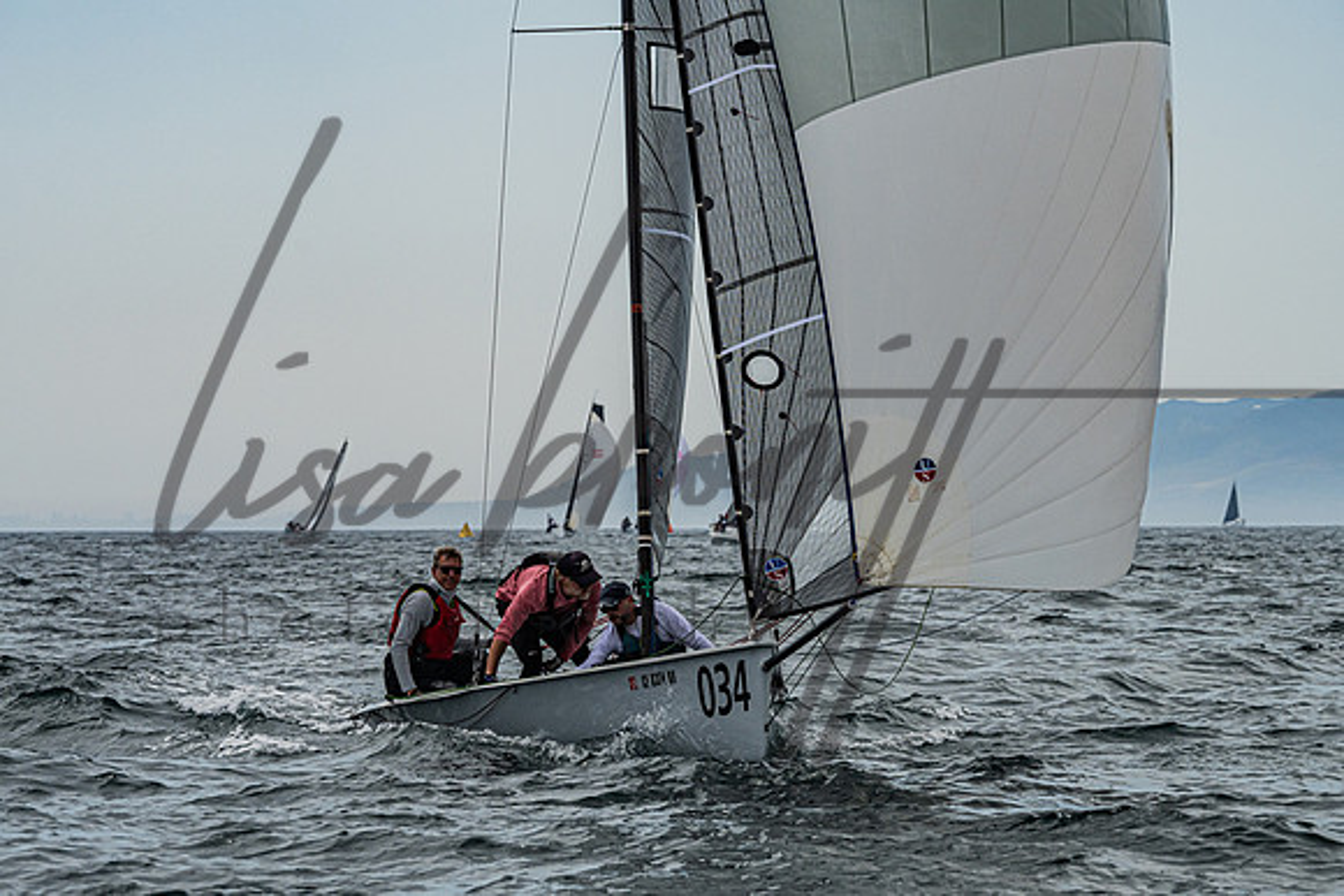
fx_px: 7393
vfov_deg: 6.9
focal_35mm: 198
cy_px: 590
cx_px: 638
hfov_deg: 10.4
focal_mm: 145
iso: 400
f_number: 8
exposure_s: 1/3200
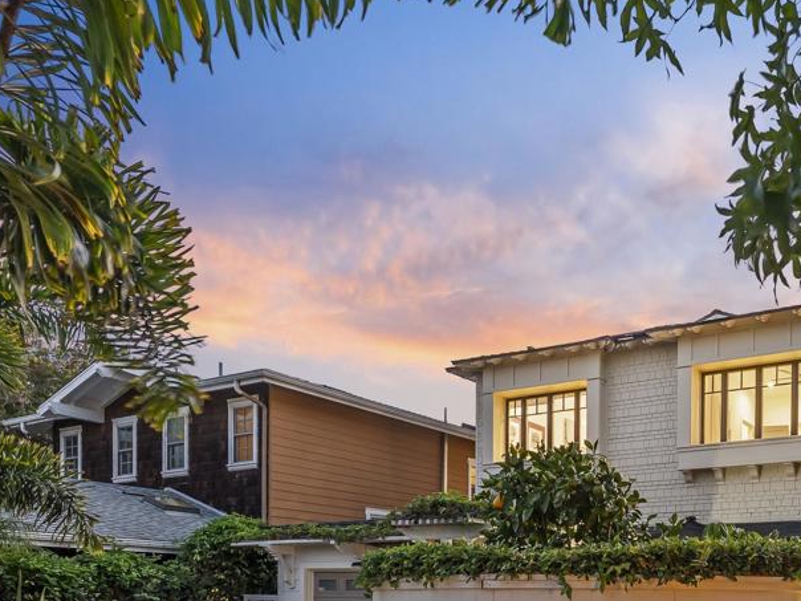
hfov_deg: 54.4
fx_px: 717
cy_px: 405
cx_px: 641
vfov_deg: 44.7
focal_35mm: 31
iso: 800
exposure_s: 3.2
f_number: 7.1
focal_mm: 19
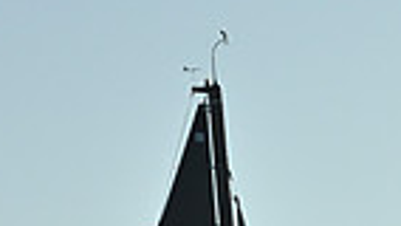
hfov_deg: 5.9
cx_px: 301
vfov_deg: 3.2
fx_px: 3904
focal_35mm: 367
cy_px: 763
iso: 800
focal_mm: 86
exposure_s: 1/1000
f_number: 13
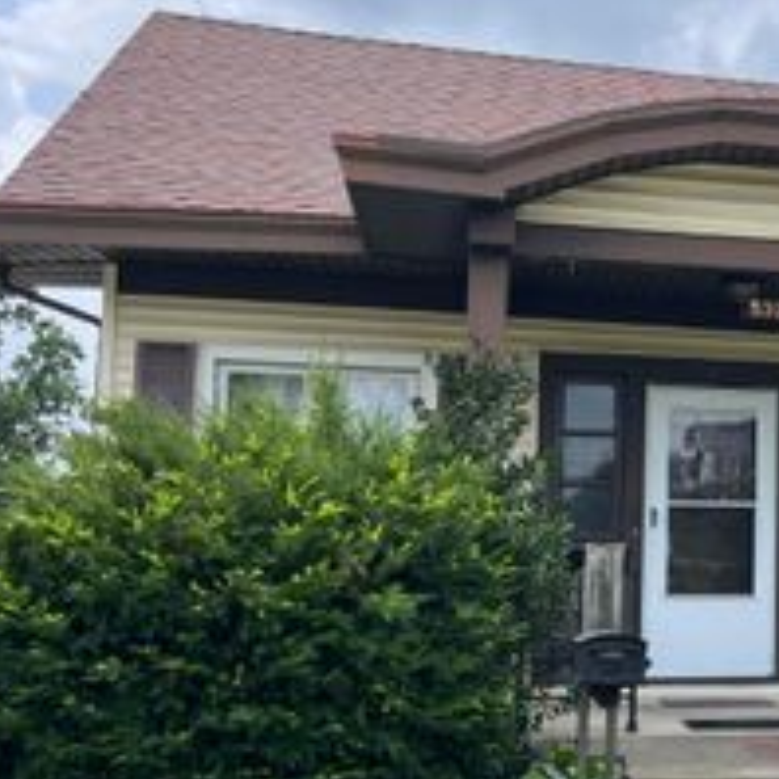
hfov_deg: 27.6
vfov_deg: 29.5
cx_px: 807
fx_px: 1477
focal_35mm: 58
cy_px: 478
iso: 50
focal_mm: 5.7
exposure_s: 1/1698
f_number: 1.5
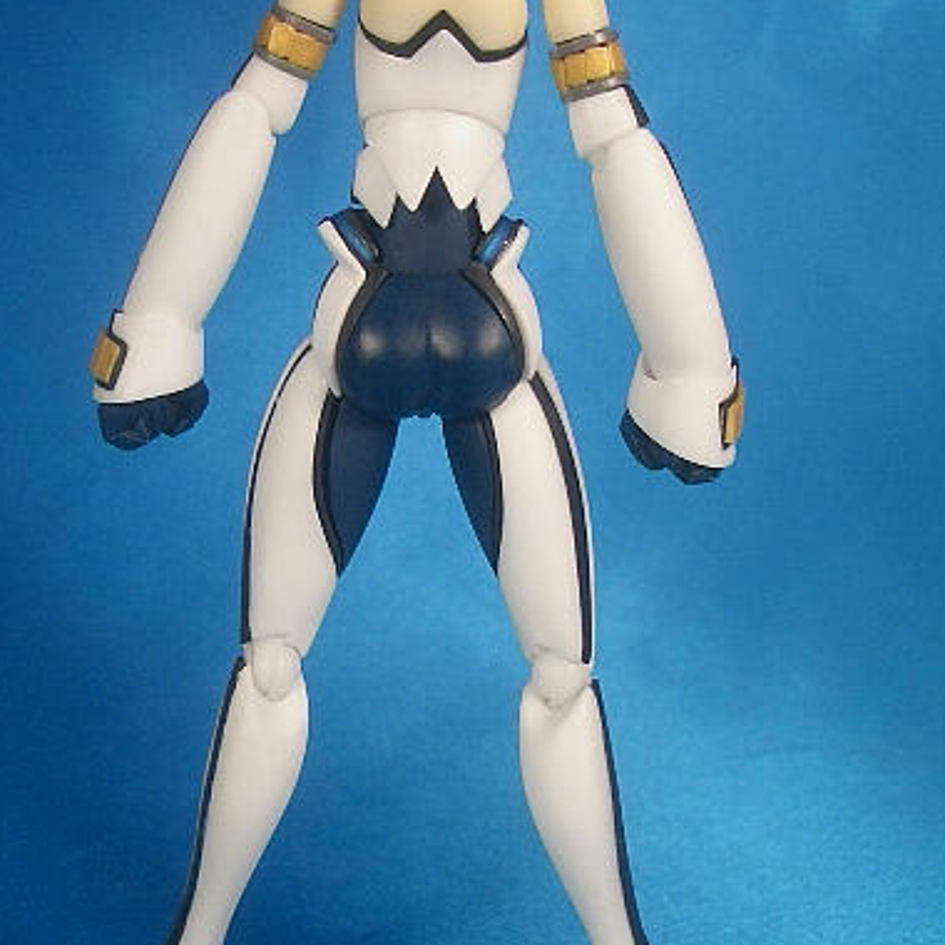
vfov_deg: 28.0
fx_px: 1884
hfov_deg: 28.1
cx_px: 405
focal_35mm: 61
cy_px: 328
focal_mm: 6.8
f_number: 2.8
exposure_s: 1/60
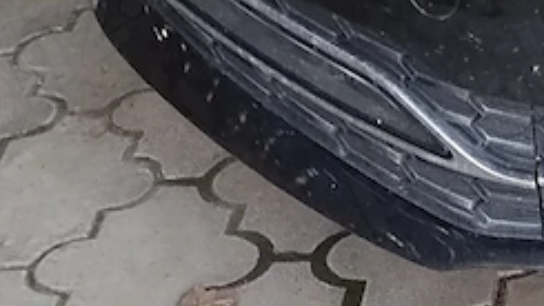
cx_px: 842
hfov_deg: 11.9
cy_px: -397
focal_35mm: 172
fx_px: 2482
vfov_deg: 6.7
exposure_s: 1/100
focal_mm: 4.22
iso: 80
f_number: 1.8
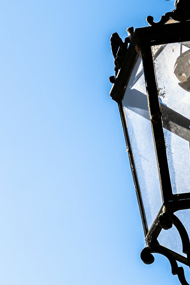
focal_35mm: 190
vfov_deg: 10.8
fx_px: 1505
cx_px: 197
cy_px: 100
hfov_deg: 7.2
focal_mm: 69
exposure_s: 1/800
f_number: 2.8
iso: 100
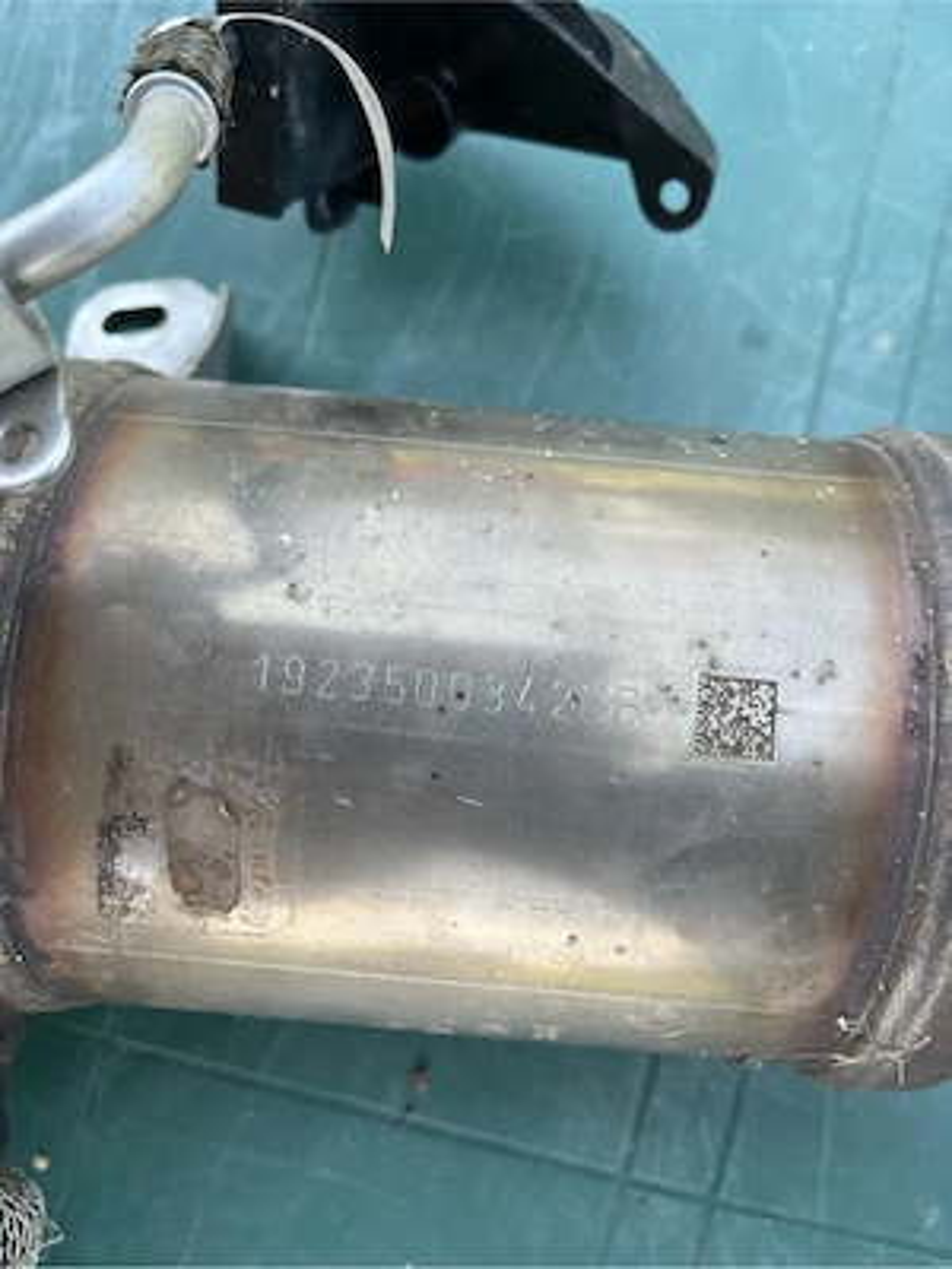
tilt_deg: -83.8
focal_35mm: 26
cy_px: 634
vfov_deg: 67.3
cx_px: 476
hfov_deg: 53.1
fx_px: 953
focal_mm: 5.1
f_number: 1.6
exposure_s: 1/279
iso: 40
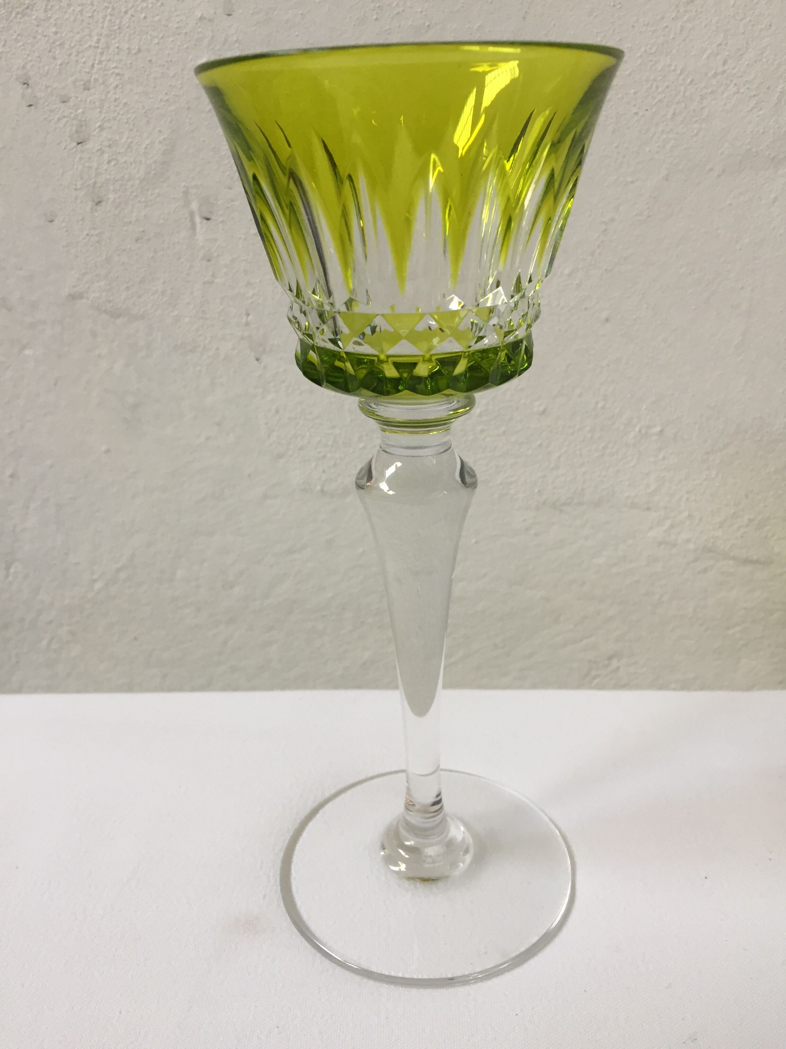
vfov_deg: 61.7
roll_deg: +1.6
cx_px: 393
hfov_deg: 48.2
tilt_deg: -20.3
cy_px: 524
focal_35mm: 29
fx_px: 878
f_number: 2.2
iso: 100
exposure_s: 1/33
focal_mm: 4.15
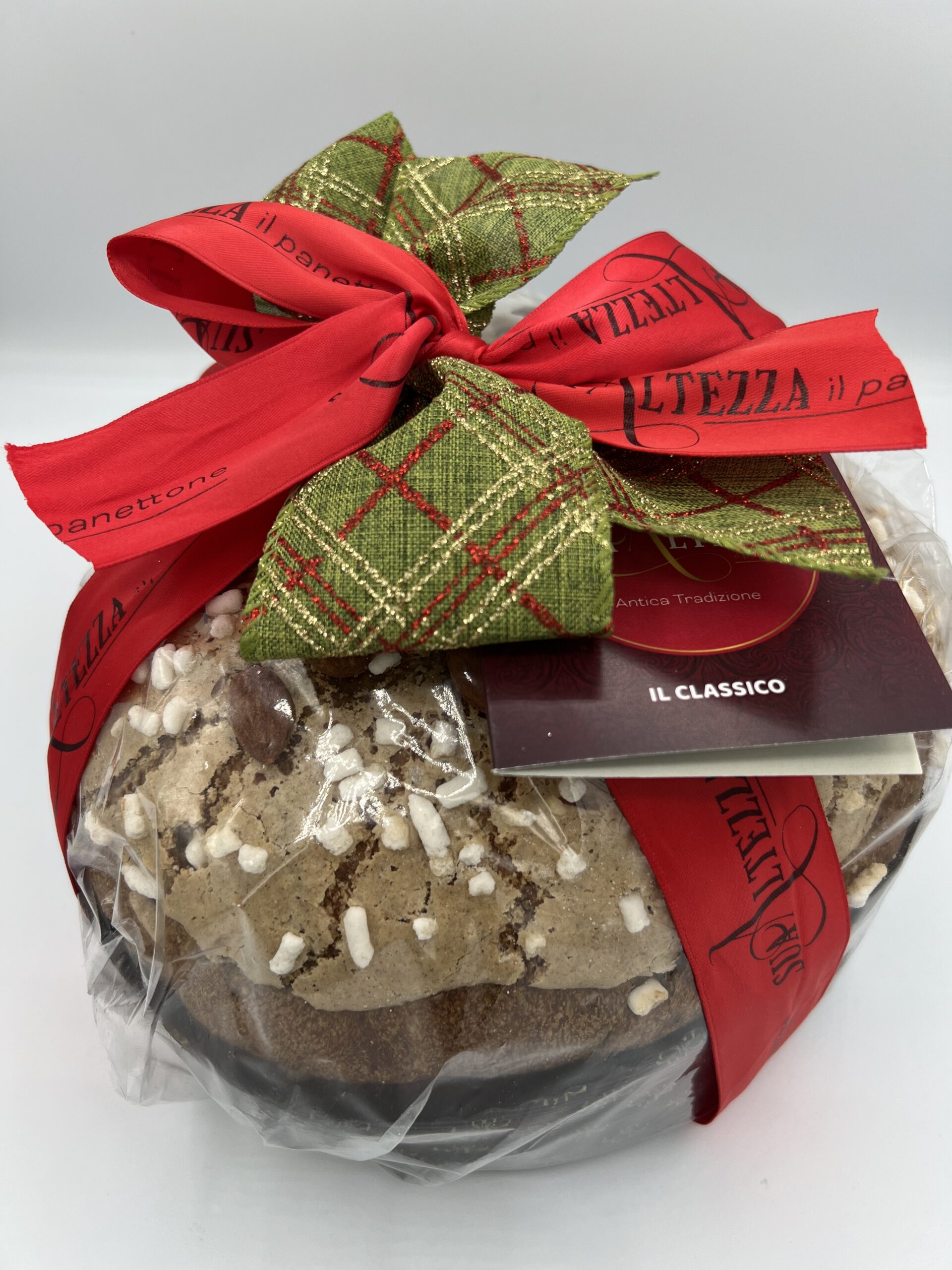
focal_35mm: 26
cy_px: 635
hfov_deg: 53.1
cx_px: 476
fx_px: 953
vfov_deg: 67.3
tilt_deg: -47.8
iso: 50
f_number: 1.5
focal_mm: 5.7
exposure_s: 1/1019
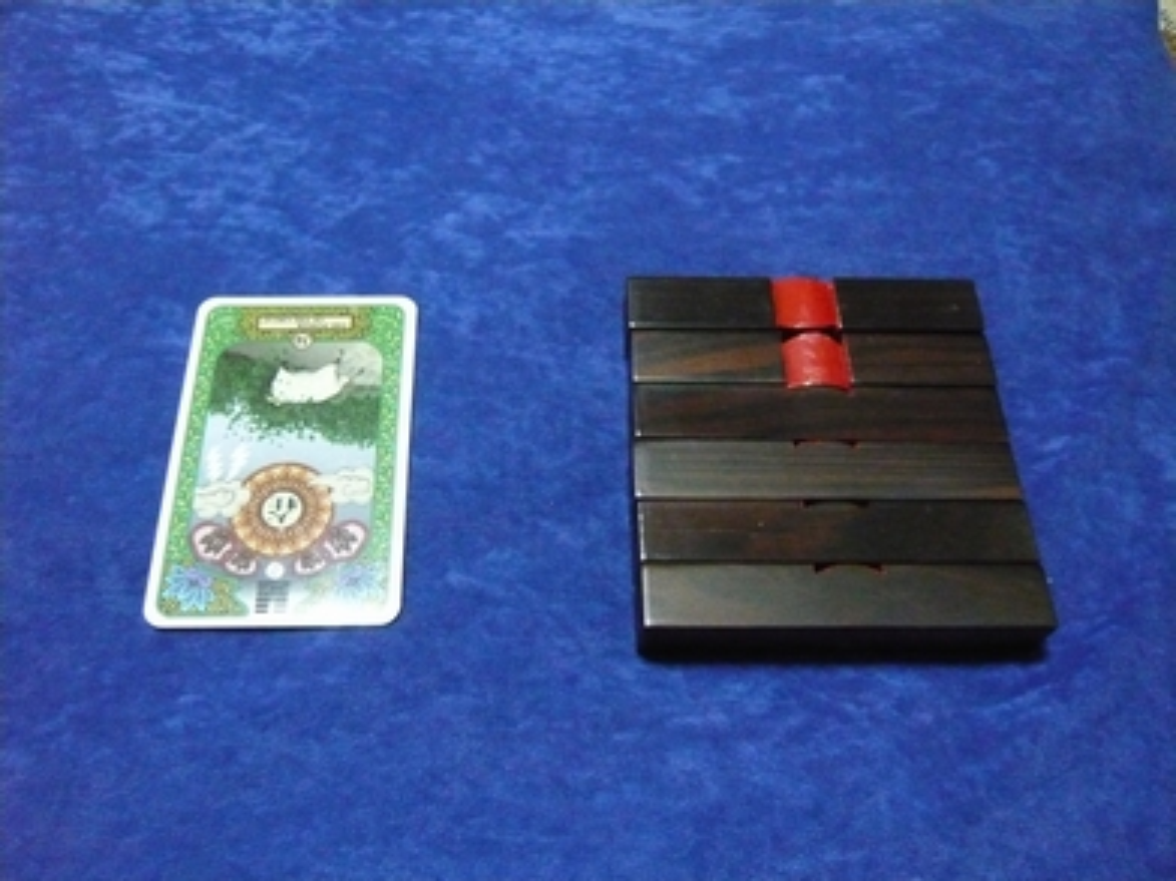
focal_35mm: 28
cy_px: 440
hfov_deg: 63.5
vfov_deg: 49.7
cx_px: 588
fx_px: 951
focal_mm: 4.6
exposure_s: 1/15
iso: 1250
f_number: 2.8
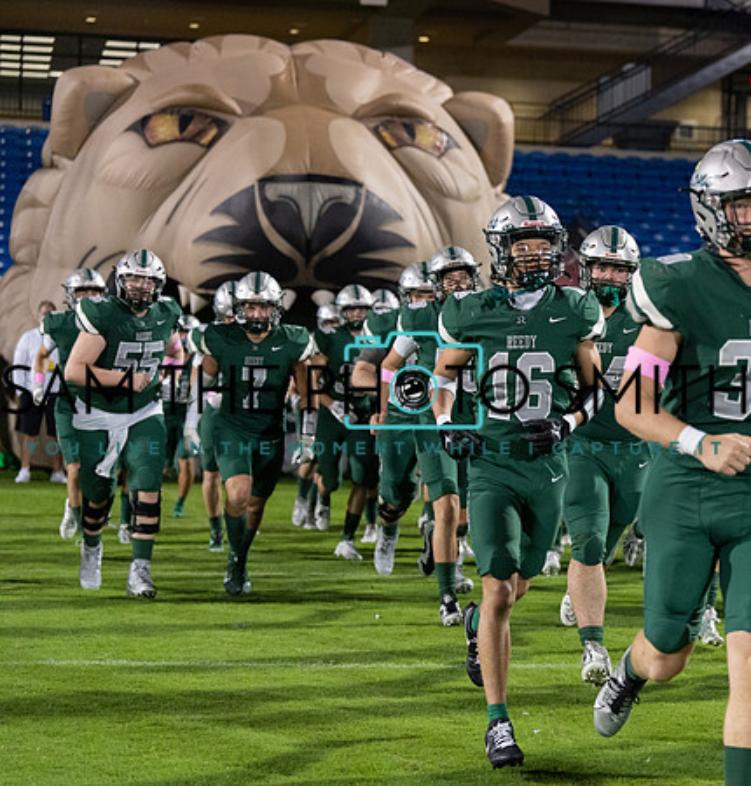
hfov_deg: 17.7
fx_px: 2386
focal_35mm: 95
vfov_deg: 18.7
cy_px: 383
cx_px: 590
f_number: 3.2
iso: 4000
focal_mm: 70
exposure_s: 1/1000
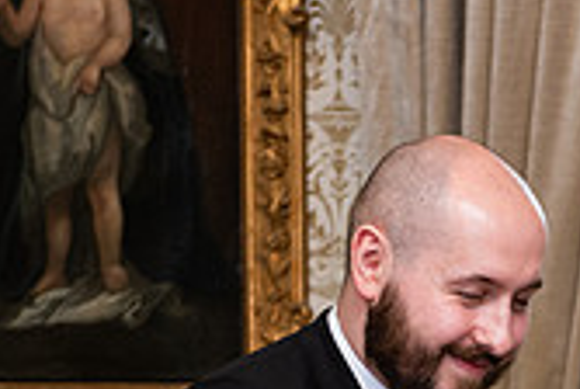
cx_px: 691
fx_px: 3470
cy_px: 571
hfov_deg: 9.4
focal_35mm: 215
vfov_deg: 6.3
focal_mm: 62
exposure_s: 1/160
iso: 500
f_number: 5
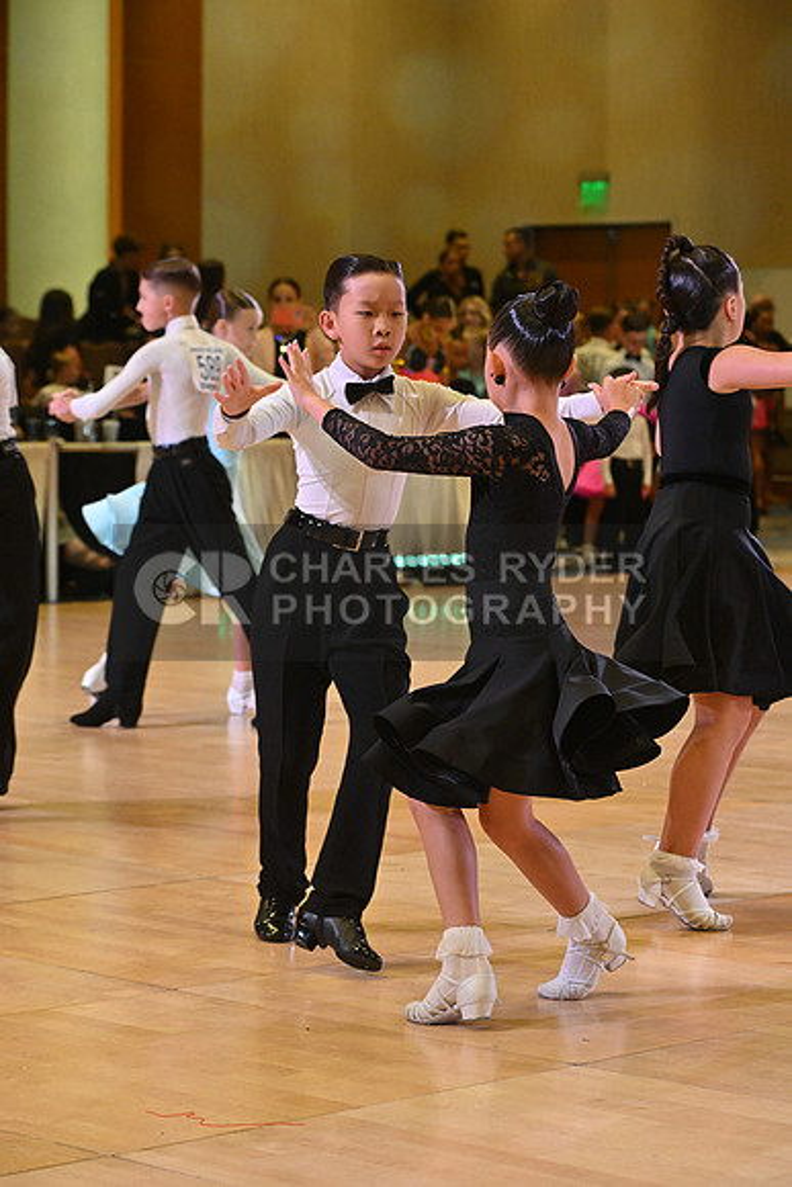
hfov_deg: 13.4
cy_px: 594
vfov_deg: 20.0
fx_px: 3364
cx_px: 396
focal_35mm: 102
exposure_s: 1/400
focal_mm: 102
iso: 4000
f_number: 7.1
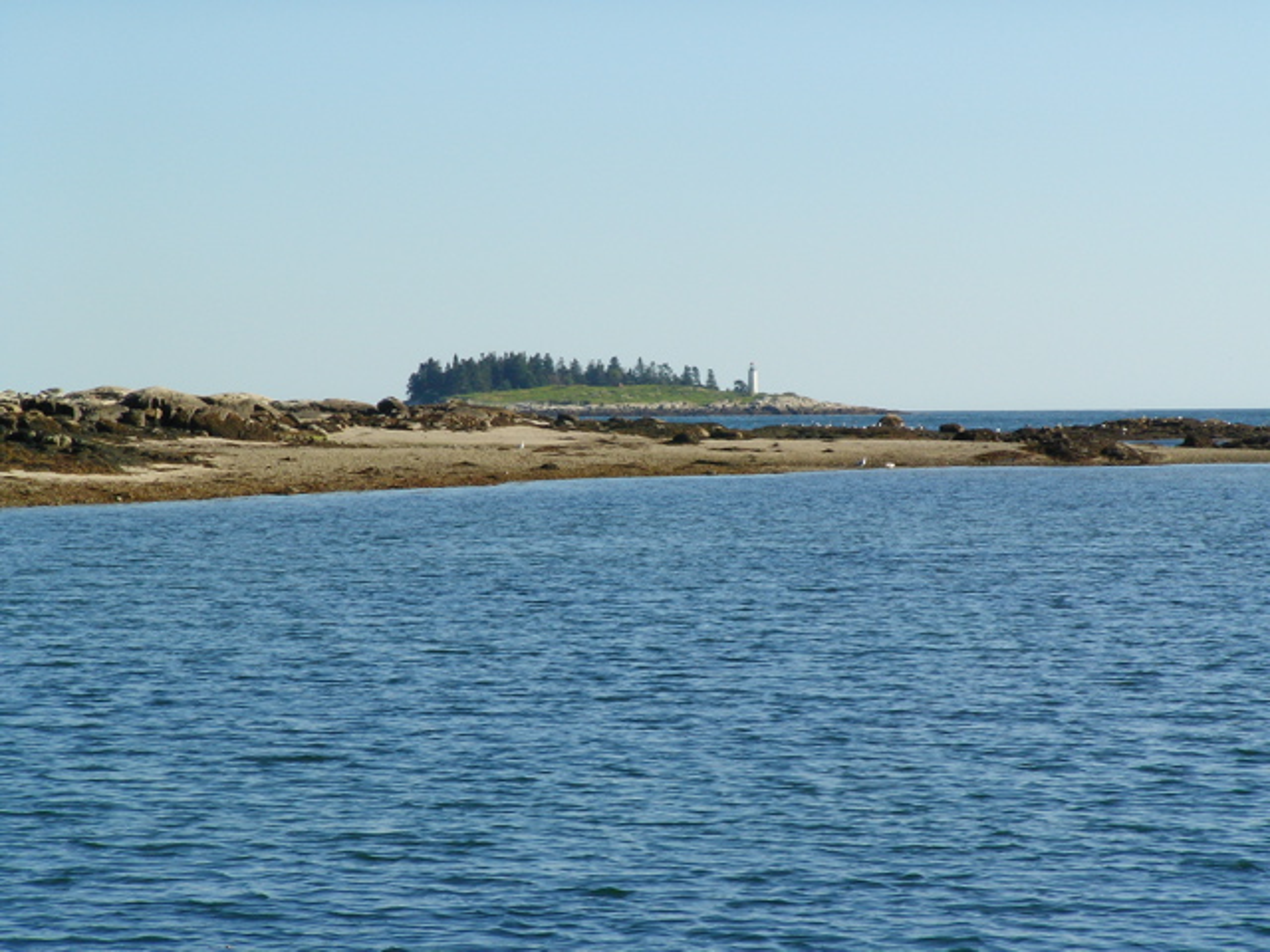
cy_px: 476
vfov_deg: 11.1
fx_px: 4916
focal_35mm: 134
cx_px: 635
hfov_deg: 14.7
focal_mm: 20.6
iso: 50
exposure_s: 1/291
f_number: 6.5
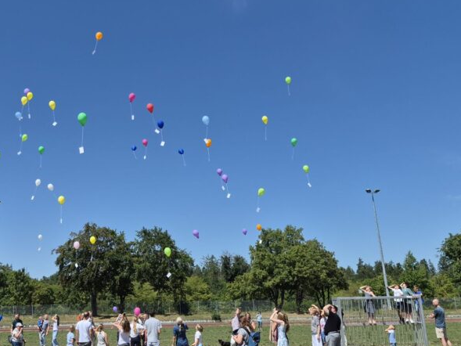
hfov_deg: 46.0
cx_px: 149
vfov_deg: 35.8
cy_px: 129
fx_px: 533
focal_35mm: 40
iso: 80
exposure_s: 1/6464
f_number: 1.8
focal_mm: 5.4
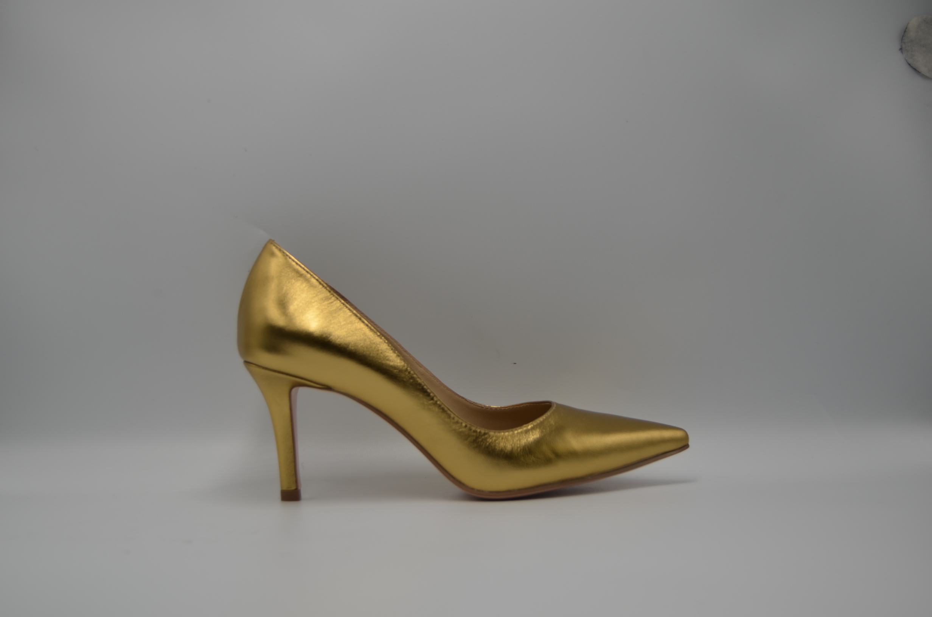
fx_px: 1356
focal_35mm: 52
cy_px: 308
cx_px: 466
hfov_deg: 37.9
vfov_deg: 25.6
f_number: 4.5
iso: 100
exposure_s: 1/200
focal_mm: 35
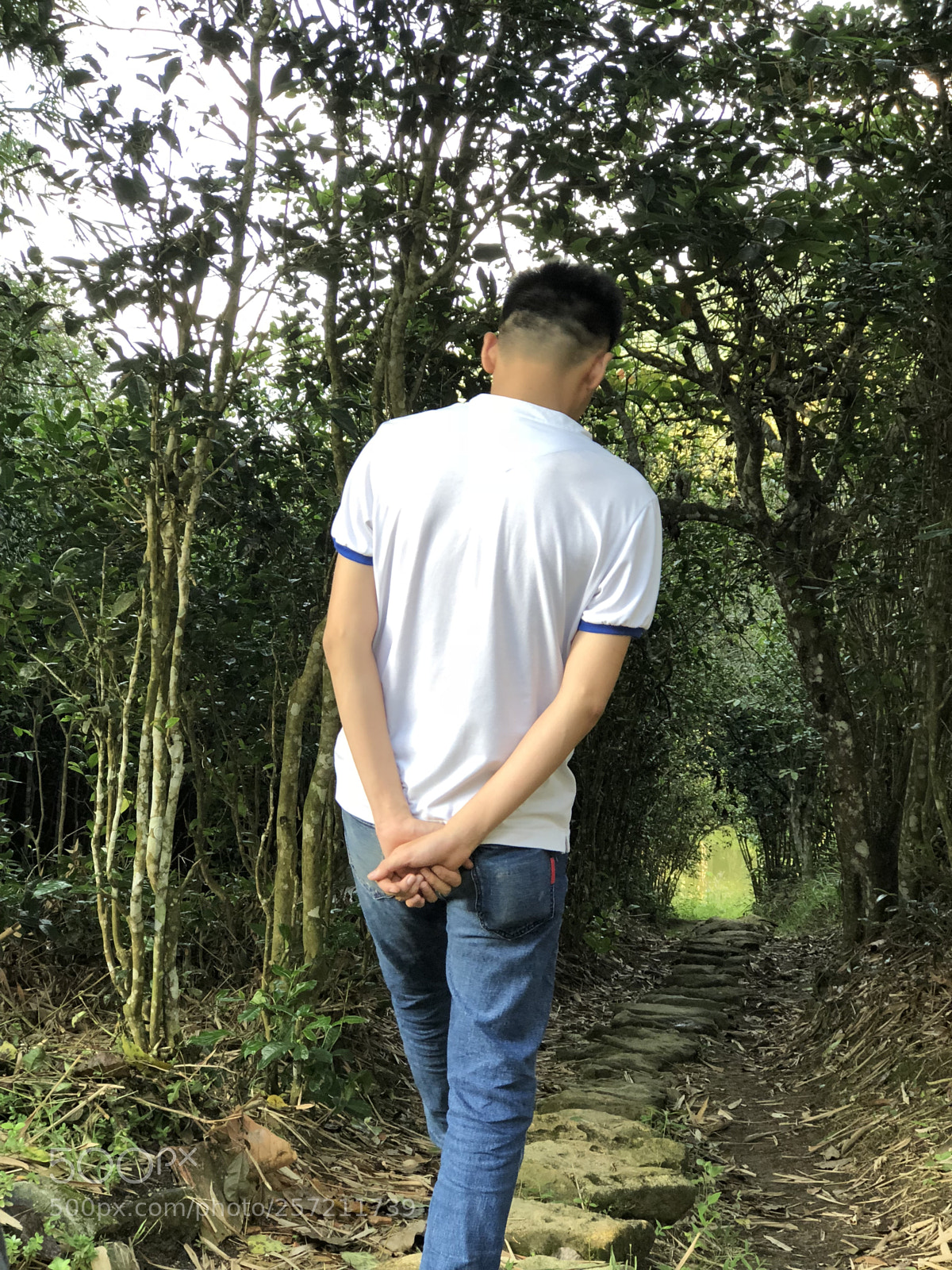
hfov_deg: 25.7
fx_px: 2090
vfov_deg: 33.8
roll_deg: -2.3
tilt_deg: -4.4
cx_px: 476
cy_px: 635
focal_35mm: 57
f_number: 2.8
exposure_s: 1/60
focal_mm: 6.6
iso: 50
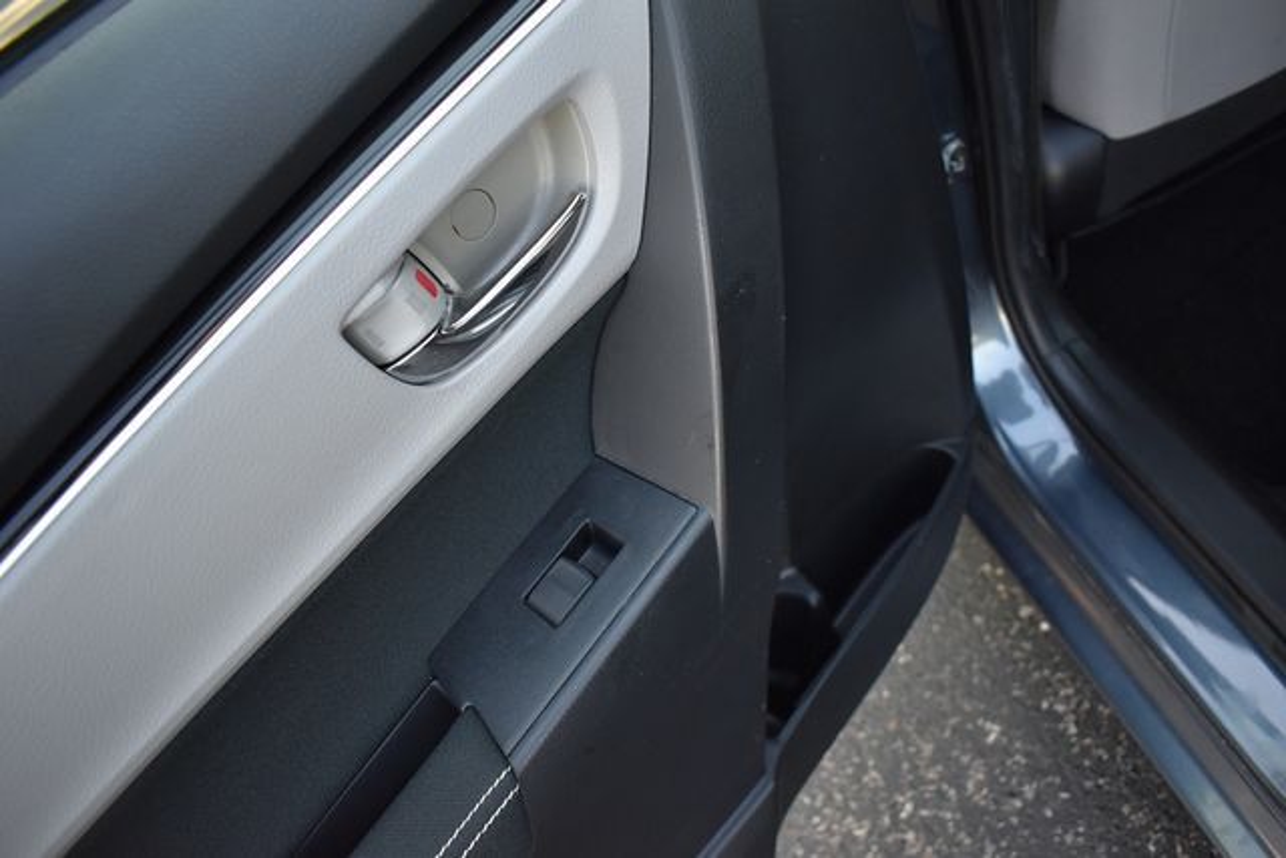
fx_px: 965
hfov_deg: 67.4
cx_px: 643
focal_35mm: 27
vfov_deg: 48.0
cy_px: 429
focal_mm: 18
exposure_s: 1/200
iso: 800
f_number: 3.5
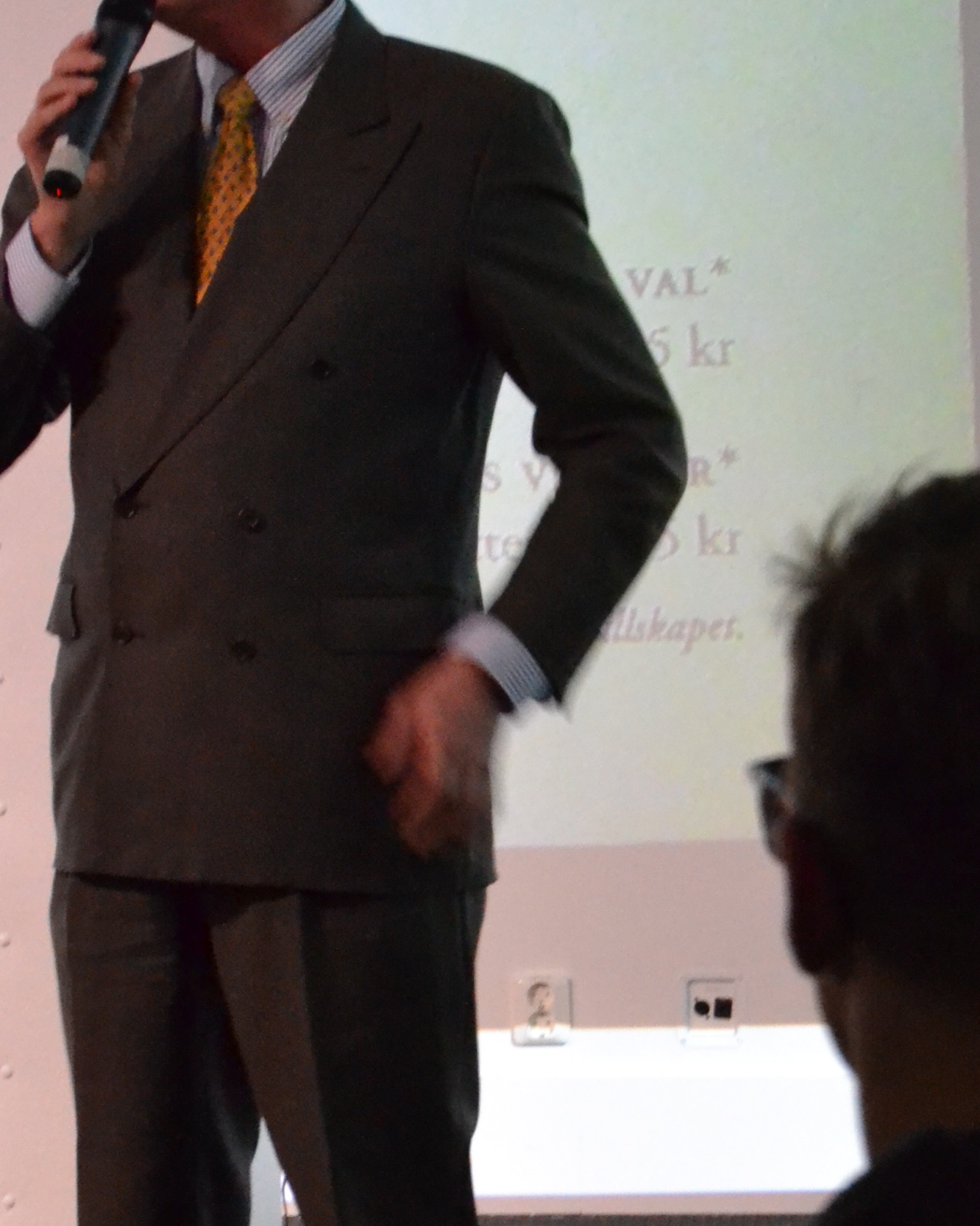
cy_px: 819
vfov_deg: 9.0
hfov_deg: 7.2
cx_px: 461
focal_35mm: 214
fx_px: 7769
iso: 3200
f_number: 5.6
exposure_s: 1/30
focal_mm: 55
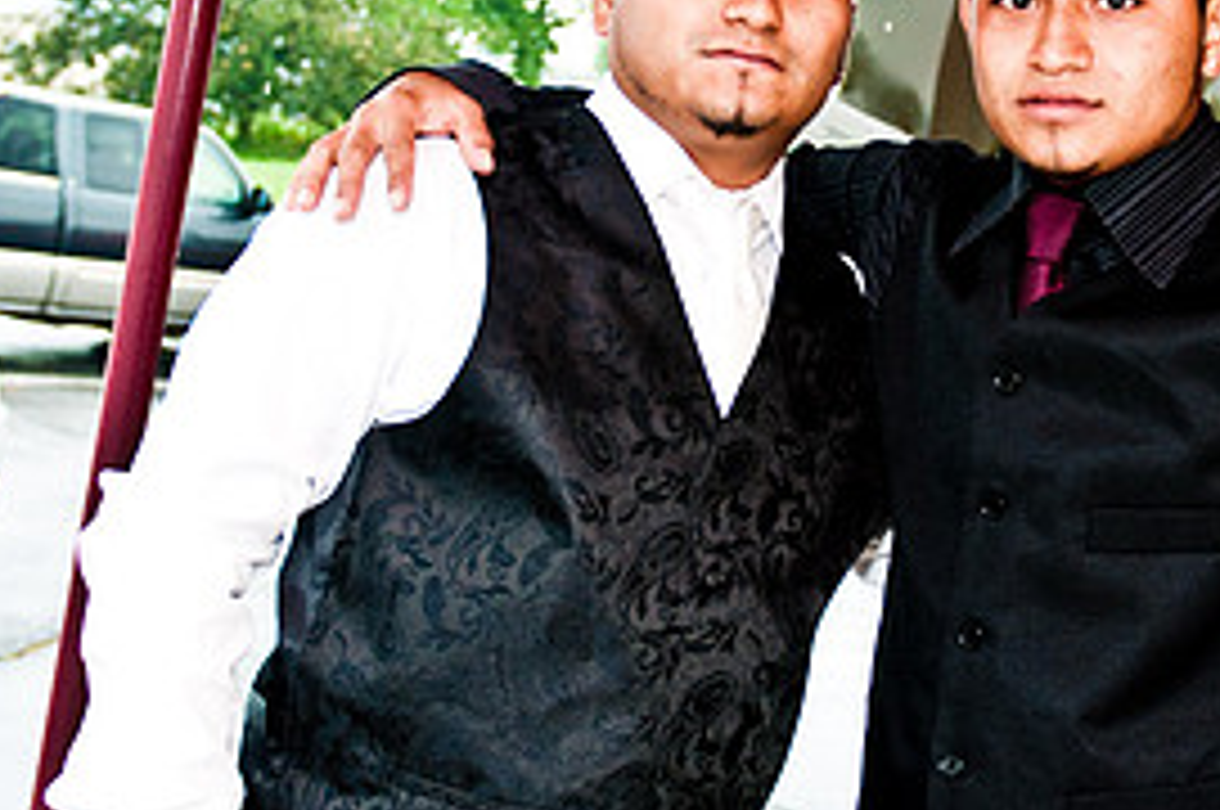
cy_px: 106
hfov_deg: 26.2
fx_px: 2606
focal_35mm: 77
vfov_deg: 17.5
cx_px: 783
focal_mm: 24
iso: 200
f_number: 2.8
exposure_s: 1/250
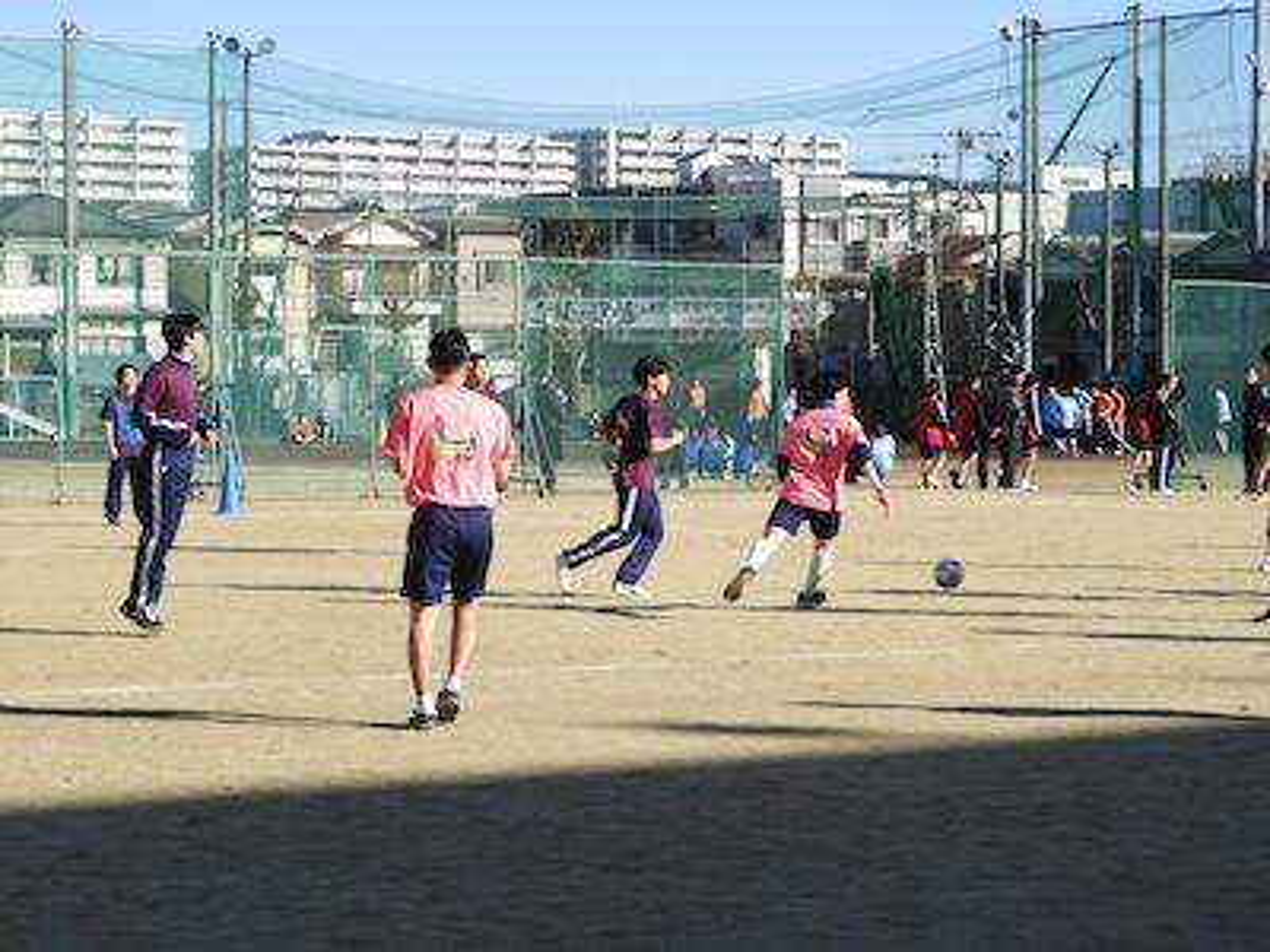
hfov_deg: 18.7
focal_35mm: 105
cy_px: 476
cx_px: 635
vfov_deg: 14.1
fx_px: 3852
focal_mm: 18.8
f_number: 4.8
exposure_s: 1/500
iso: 100
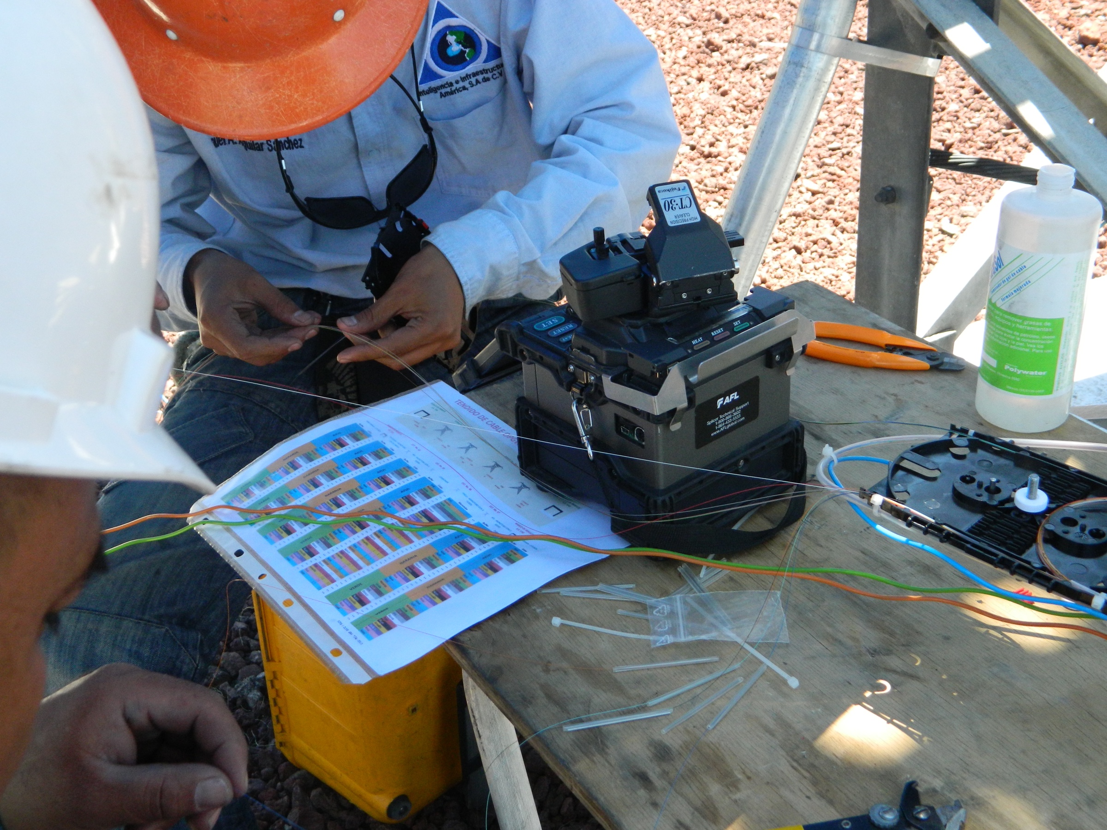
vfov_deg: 35.1
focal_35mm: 41
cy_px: 415
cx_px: 554
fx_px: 1311
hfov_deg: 45.8
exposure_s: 1/320
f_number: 3.5
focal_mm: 7.3
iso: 250
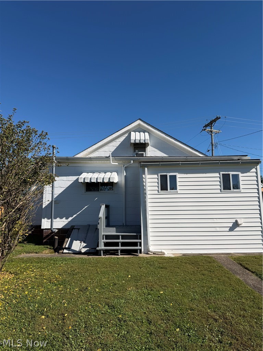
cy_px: 176
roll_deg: +0.4
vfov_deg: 71.6
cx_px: 132
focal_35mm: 24
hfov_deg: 56.8
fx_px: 243
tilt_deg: +8.2
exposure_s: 1/6173
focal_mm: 6.76
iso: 80
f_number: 1.78
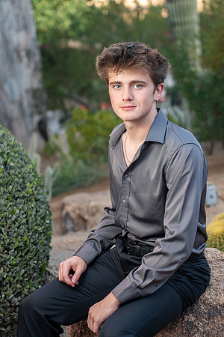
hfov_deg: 13.0
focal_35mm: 105
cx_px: 112
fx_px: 980
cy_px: 168
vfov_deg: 19.5
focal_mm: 105
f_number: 4
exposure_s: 1/80
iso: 800
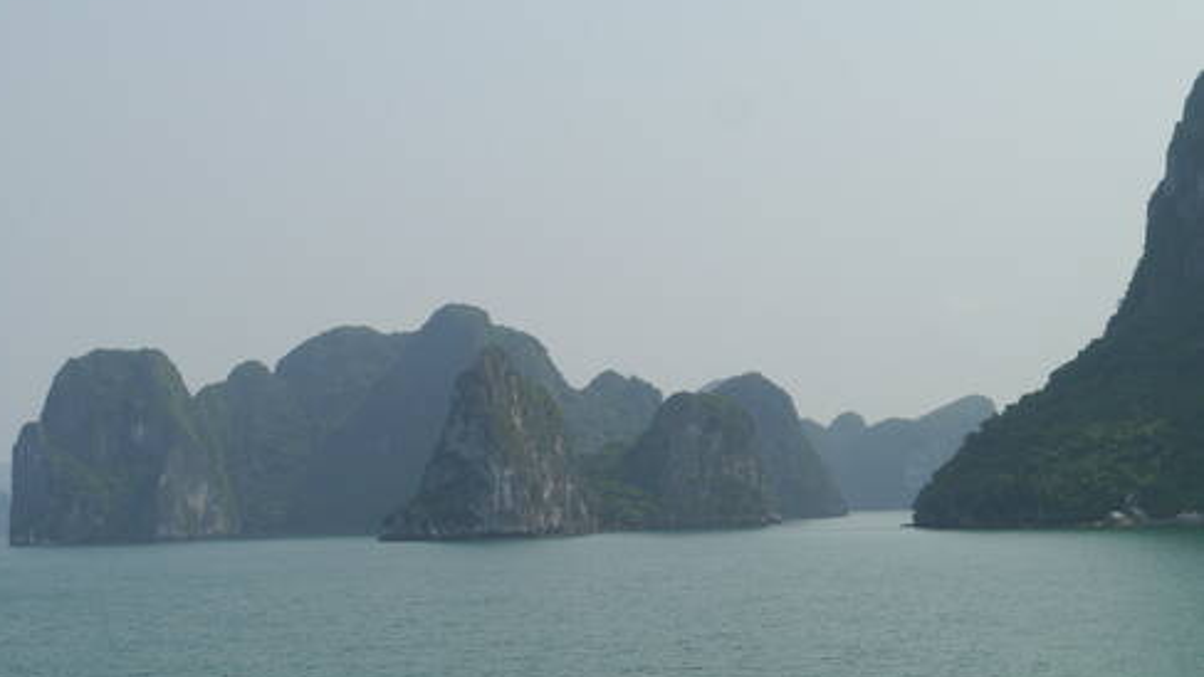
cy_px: 404
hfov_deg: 27.9
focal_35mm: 76
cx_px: 588
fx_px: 2426
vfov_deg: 15.9
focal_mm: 34
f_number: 10
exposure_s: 1/320
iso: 160
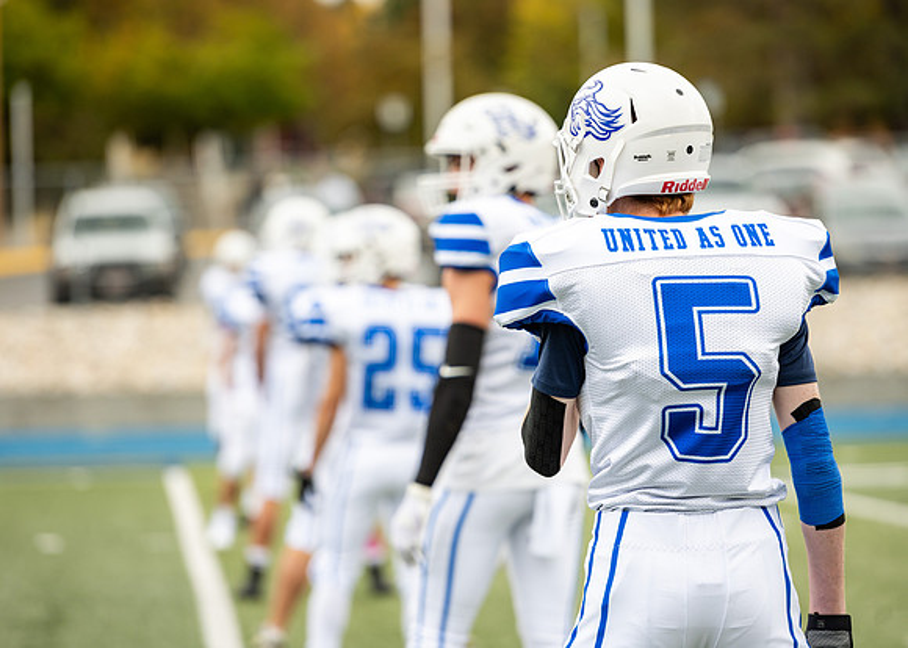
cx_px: 454
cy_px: 299
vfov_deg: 6.9
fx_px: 5384
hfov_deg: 9.6
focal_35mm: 209
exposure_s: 1/1000
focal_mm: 185
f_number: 2.8
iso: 125
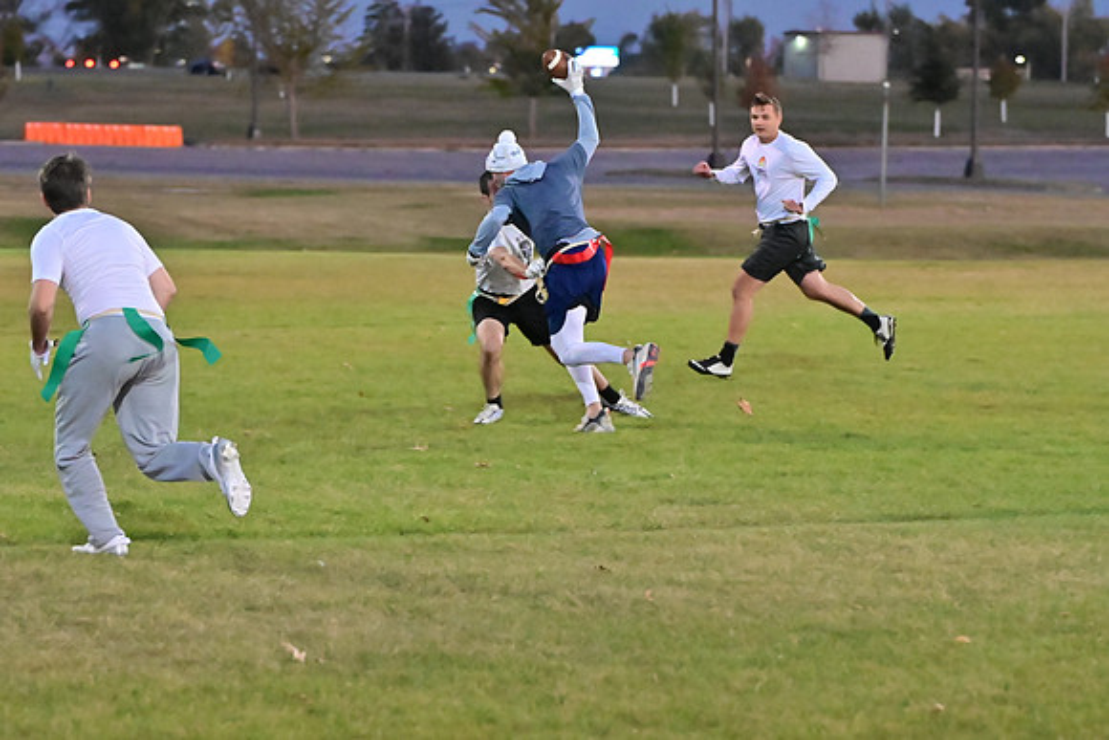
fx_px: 4653
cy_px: 370
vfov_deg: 9.1
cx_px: 554
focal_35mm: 151
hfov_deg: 13.6
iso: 6400
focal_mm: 101
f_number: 4
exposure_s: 1/500
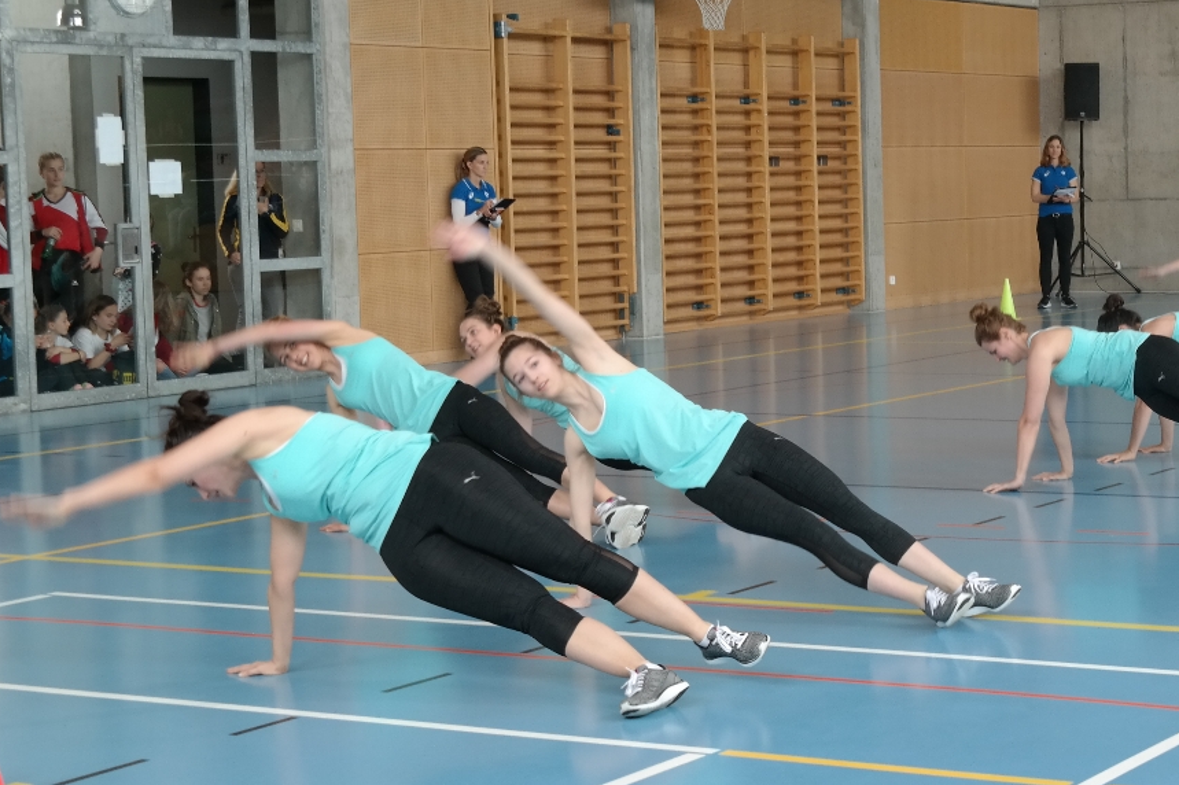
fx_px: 2684
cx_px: 918
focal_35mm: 82
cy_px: 375
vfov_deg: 16.6
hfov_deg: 24.4
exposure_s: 1/80
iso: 400
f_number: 5.6
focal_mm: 29
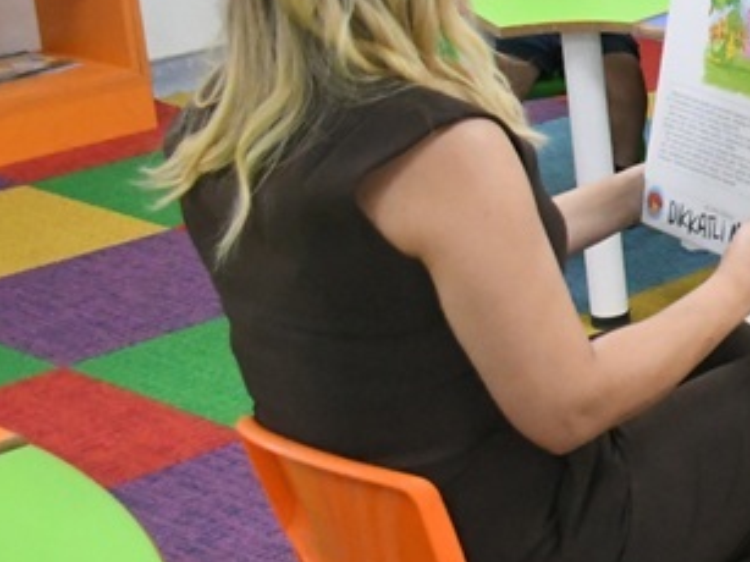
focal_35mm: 115
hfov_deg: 15.0
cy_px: 164
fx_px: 2491
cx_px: 1335
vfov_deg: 12.8
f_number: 3.5
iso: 6400
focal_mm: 22
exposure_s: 1/500
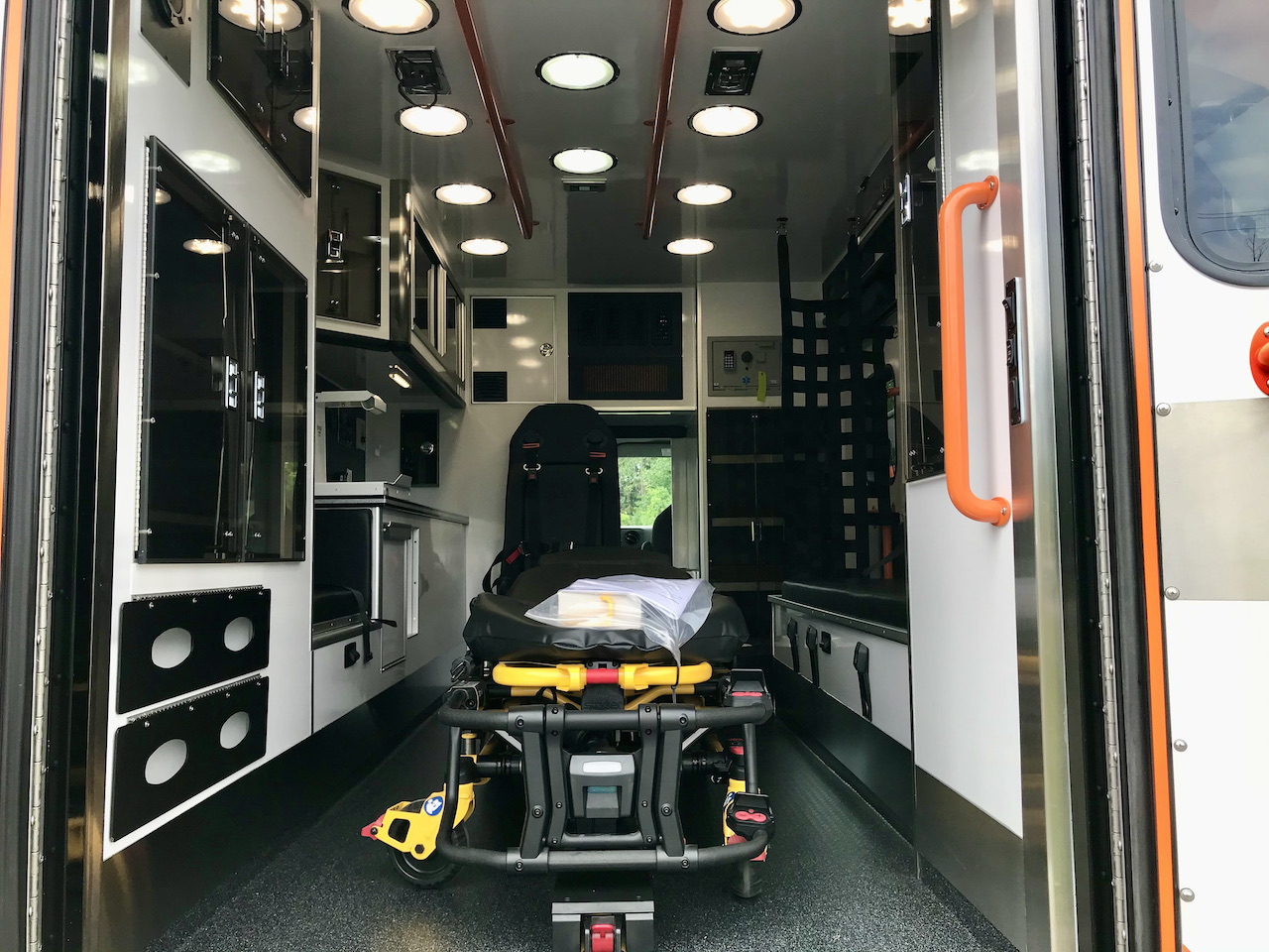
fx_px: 1026
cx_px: 634
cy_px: 476
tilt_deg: +2.8
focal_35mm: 28
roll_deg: -1.0
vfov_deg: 49.7
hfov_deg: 63.4
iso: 20
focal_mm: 3.99
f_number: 1.8
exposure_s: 1/465
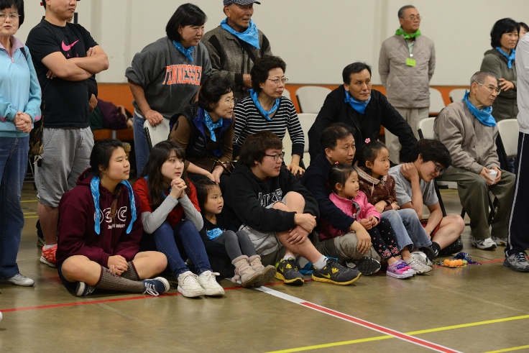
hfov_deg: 23.9
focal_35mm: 85
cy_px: 176
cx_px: 264
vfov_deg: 16.1
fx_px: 1249
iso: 1250
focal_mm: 85
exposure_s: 1/80
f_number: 3.5
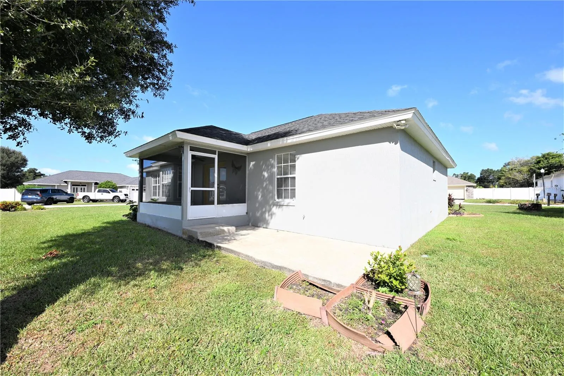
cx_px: 282
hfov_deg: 104.3
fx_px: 219
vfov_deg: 81.2
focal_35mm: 14
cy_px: 188
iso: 100
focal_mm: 14
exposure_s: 1/200
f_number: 11
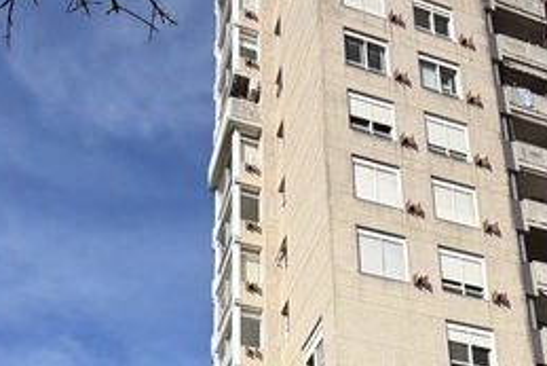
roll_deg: +1.8
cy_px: 597
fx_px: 684
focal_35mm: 45
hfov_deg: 43.5
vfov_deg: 22.4
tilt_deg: +16.0
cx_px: 245
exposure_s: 1/770
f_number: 2.2
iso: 25
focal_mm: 2.22
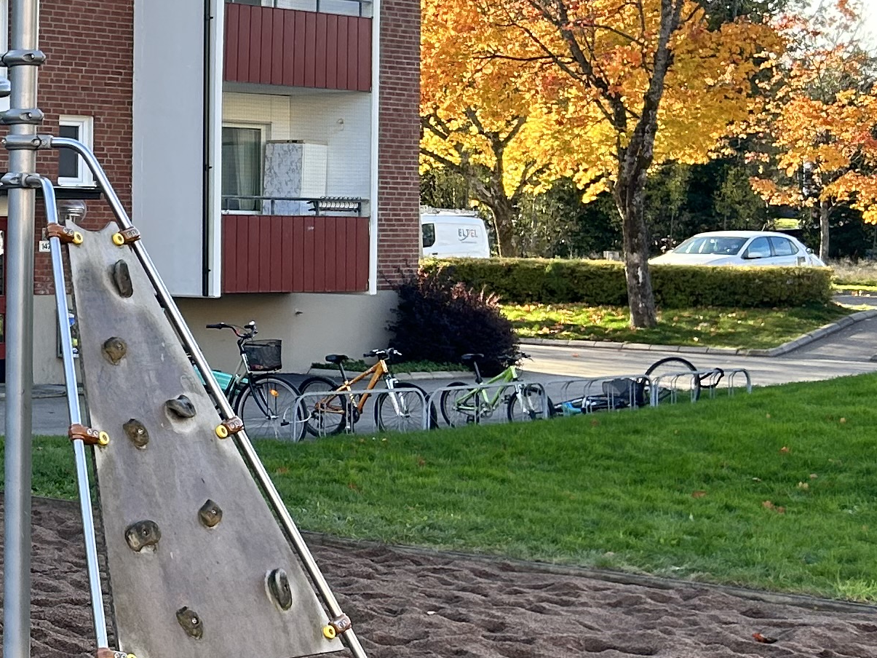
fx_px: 2204
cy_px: 202
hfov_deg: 20.2
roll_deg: -0.2
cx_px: -330
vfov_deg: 16.9
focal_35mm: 87
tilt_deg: +1.7
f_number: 1.5
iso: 50
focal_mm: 5.7
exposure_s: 1/683
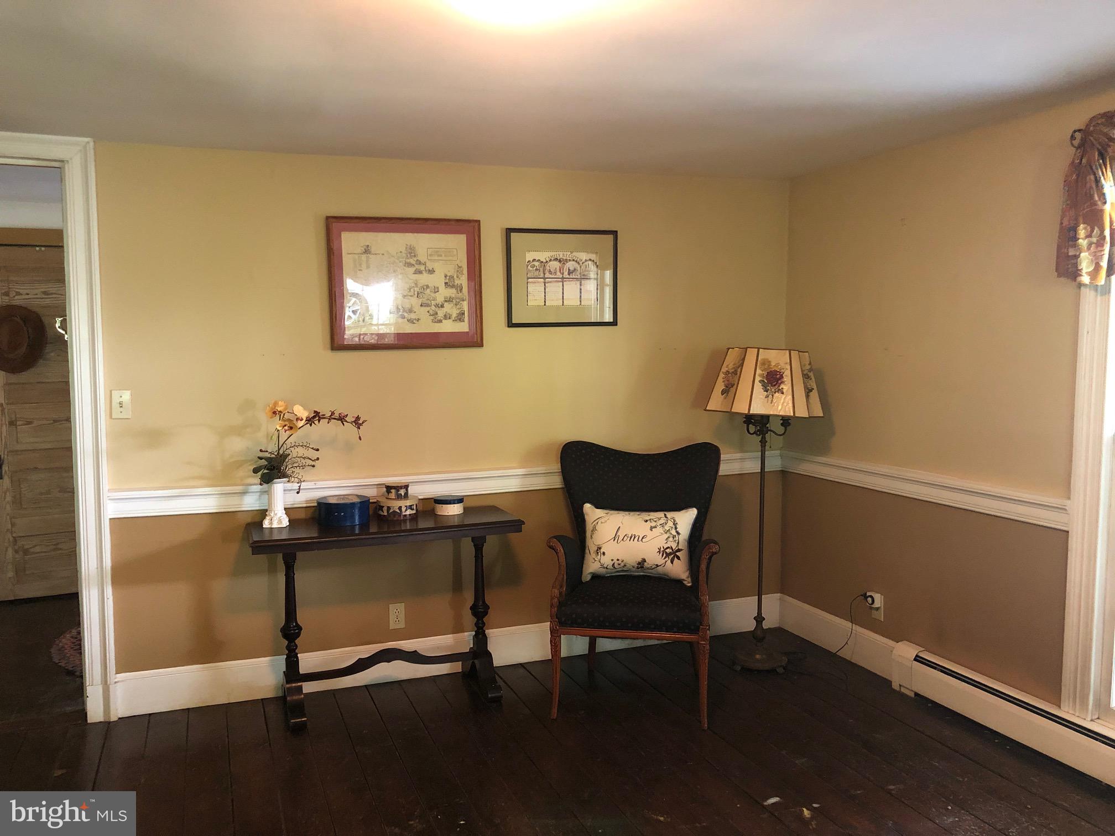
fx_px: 902
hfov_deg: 63.4
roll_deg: +0.7
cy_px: 418
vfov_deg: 49.7
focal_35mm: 28
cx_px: 558
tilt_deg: -4.3
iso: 100
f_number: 1.8
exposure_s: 1/8
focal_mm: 3.99
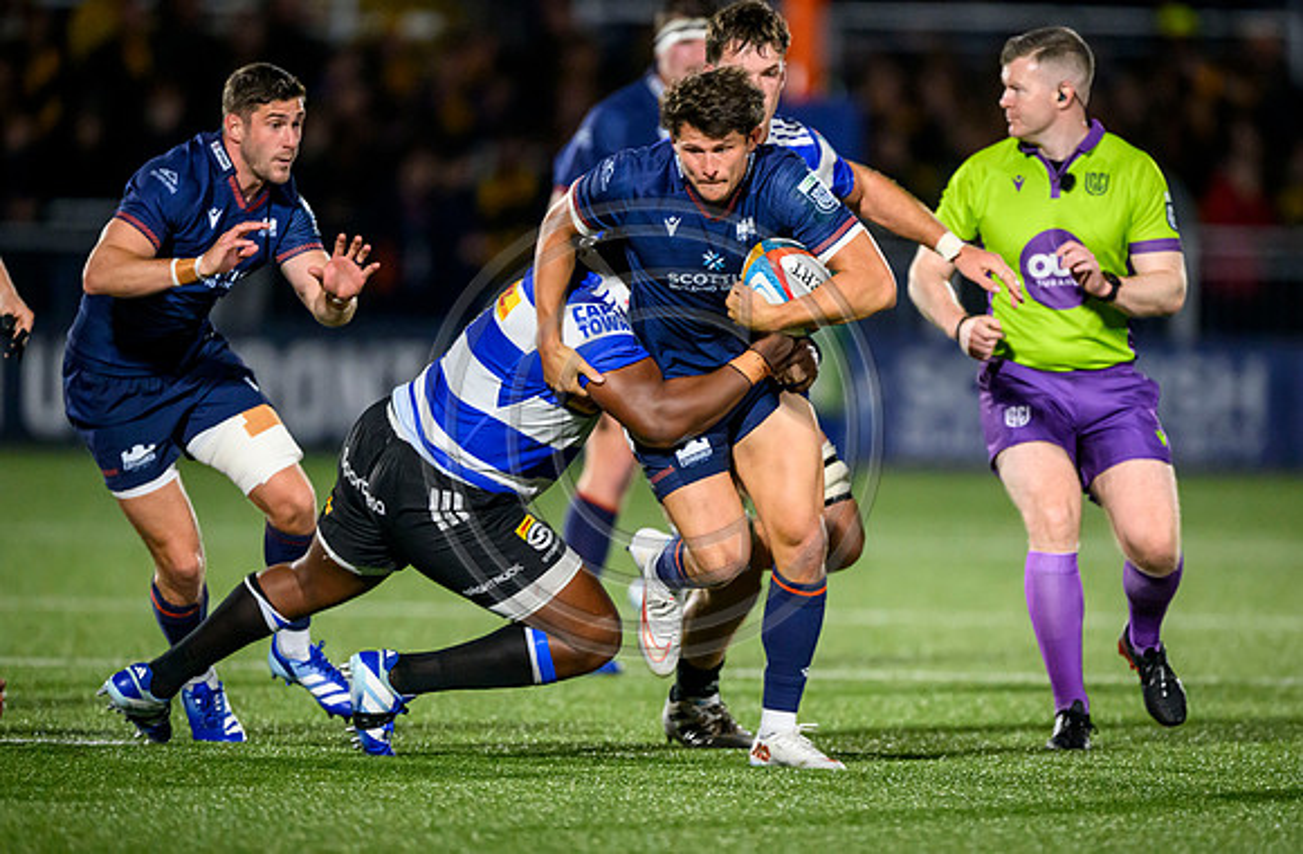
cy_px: 484
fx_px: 23371
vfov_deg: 2.1
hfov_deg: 3.2
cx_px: 690
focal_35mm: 649
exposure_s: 1/1250
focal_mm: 560
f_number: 4
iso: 8000
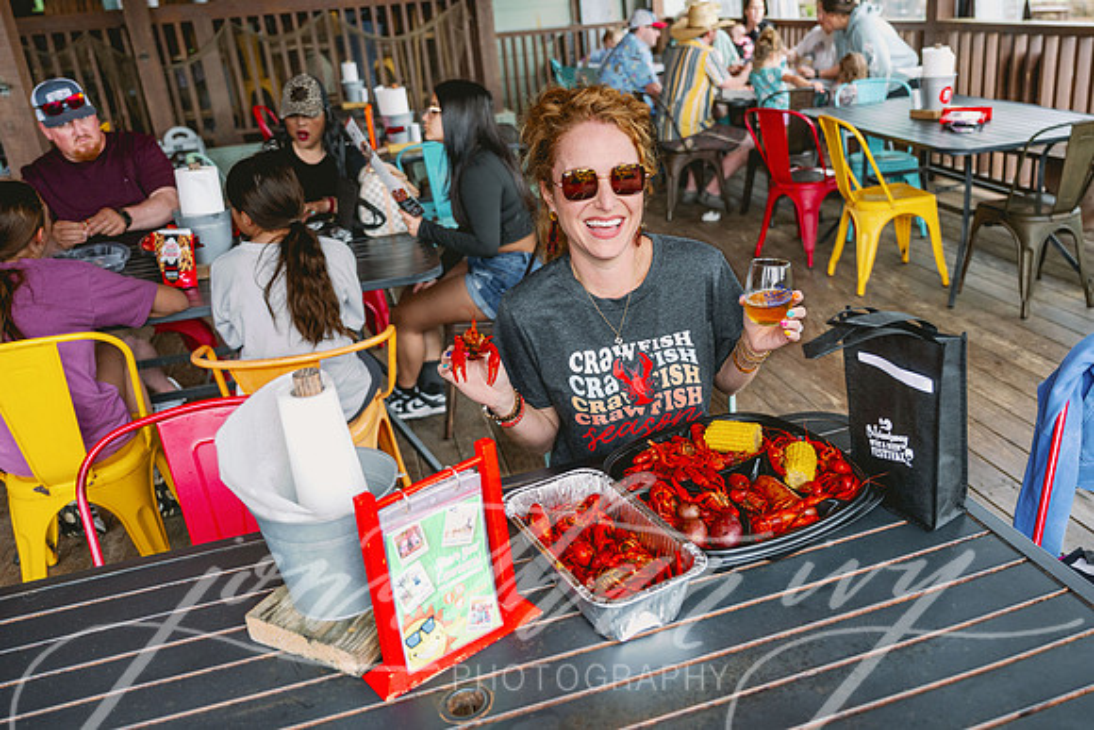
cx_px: 610
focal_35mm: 31
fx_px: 932
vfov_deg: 42.7
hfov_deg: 60.6
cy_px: 335
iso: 400
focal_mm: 27.5
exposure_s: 1/400
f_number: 2.8
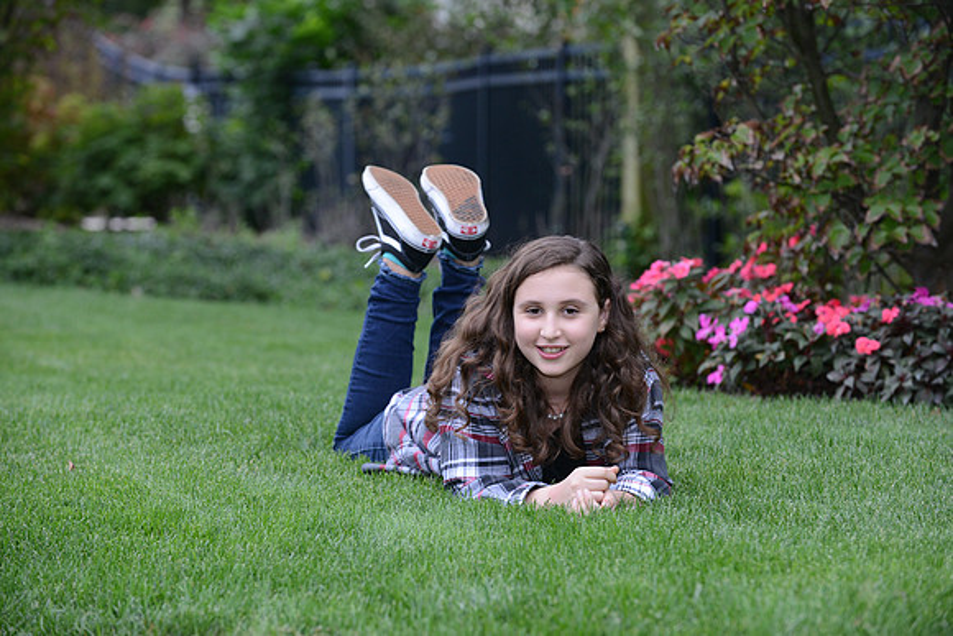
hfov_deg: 16.4
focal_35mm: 125
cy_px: 318
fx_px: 3310
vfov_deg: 11.0
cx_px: 476
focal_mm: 125
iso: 1000
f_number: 5.6
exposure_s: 1/60
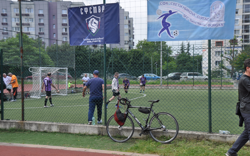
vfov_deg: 26.3
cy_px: 78
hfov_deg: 41.1
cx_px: 125
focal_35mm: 49
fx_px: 334
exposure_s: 1/250
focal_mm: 32
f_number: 8
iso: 200
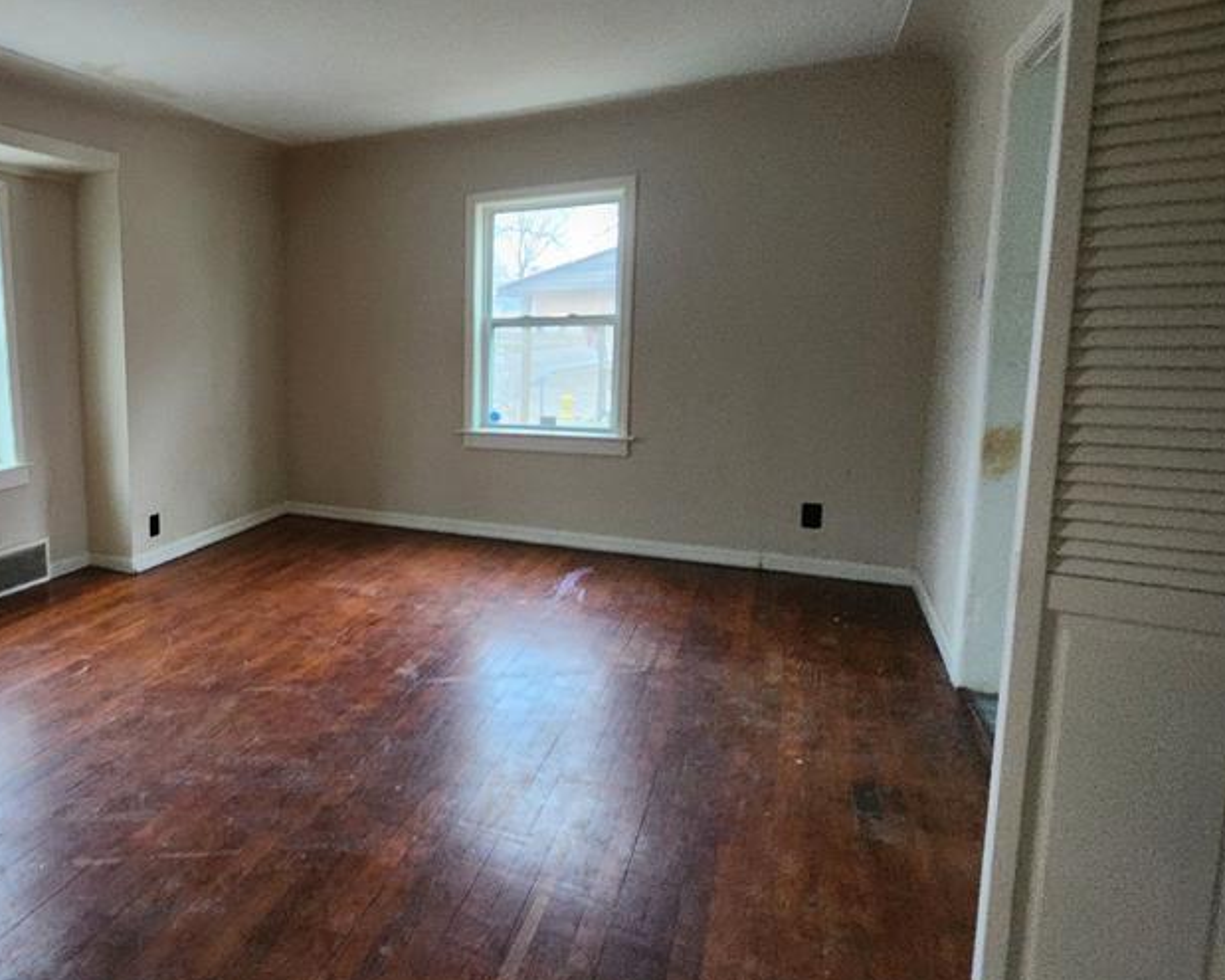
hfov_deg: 69.8
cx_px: 239
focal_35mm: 21
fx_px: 761
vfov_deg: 65.3
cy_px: 438
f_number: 2.2
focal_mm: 2.2
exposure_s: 1/30
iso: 640
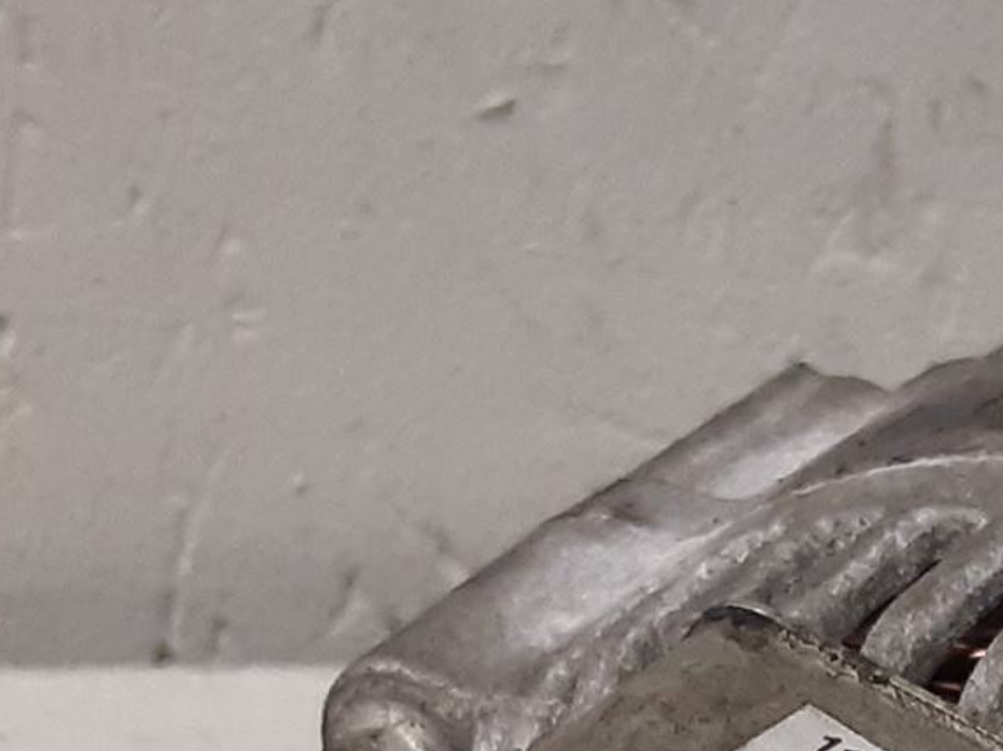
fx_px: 2693
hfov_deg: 19.7
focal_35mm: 93
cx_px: 1239
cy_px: 1140
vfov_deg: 14.7
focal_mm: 3.93
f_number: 1.7
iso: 160
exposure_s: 1/50
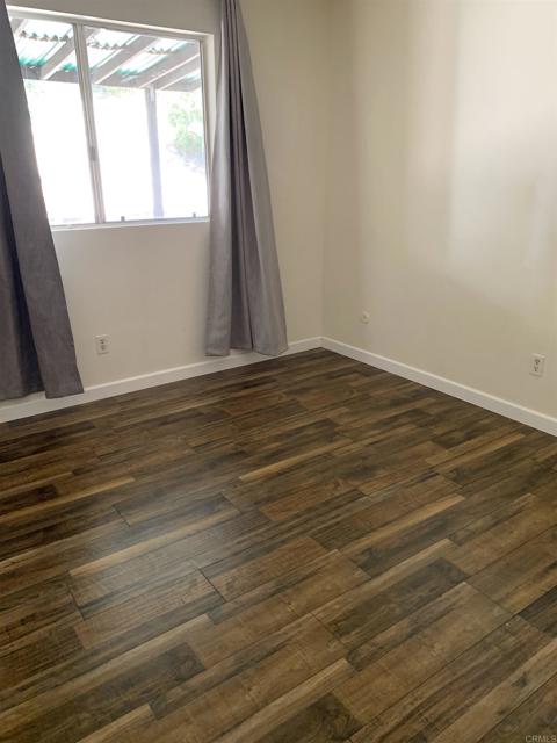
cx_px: 278
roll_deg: +1.9
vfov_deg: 67.3
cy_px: 372
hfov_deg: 53.1
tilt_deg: -20.2
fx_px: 558
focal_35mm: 26
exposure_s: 1/60
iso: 250
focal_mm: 4.25
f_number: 1.8
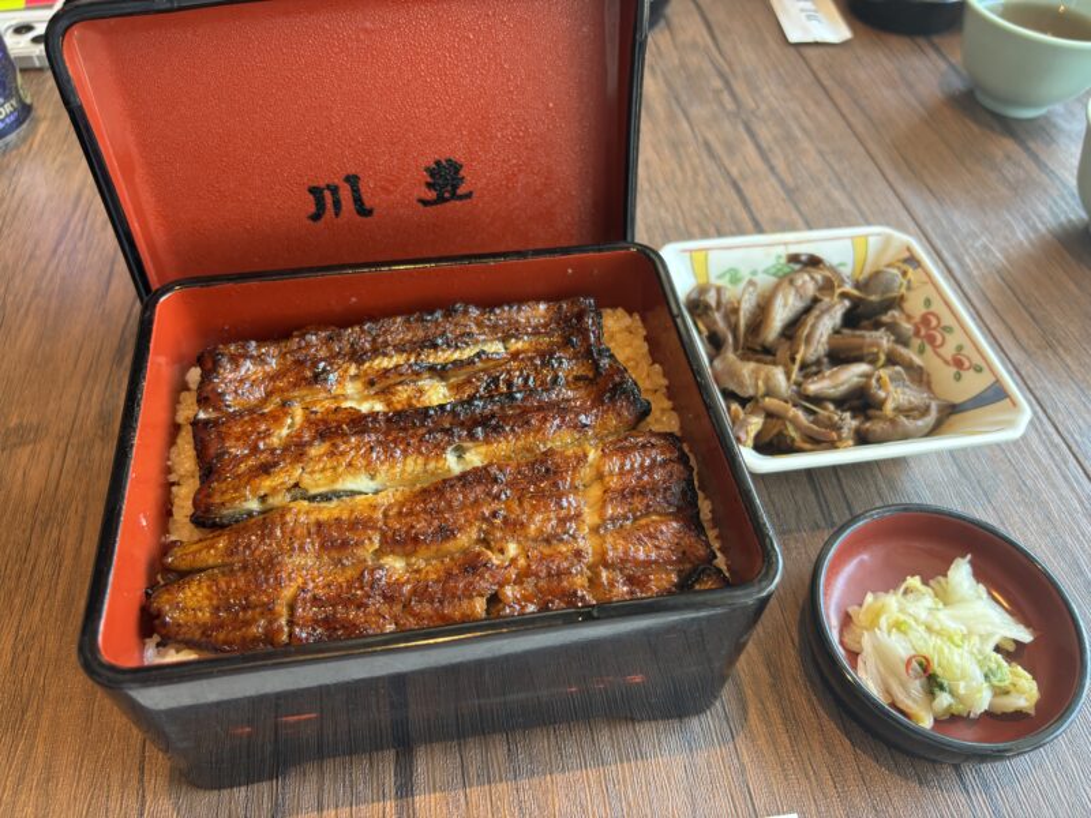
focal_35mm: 26
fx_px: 819
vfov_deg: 53.1
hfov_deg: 67.3
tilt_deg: -49.8
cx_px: 546
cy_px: 409
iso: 80
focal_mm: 5.96
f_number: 1.6
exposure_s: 1/50
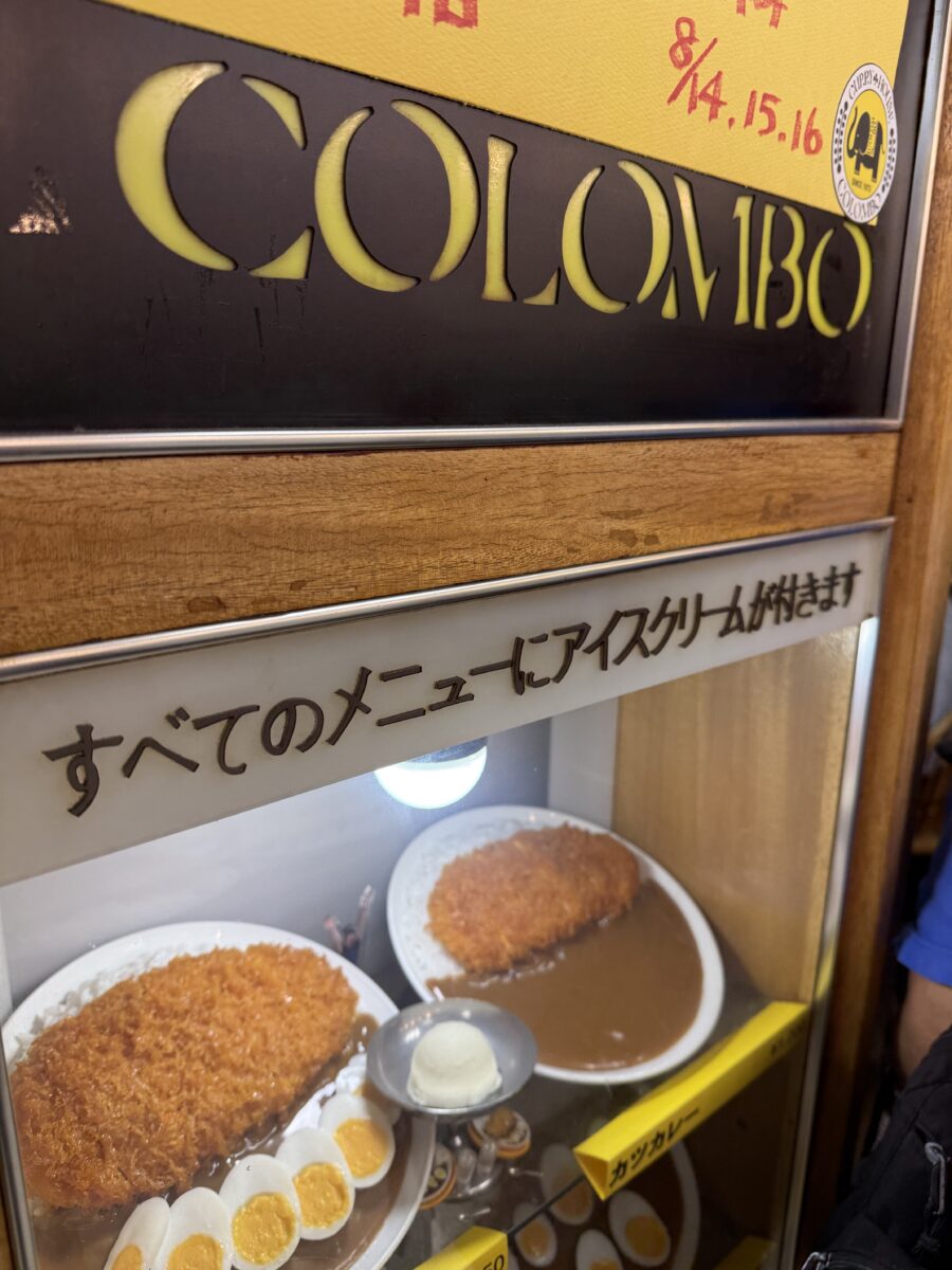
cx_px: 476
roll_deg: -1.4
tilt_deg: -13.5
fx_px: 880
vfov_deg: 71.6
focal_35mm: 24
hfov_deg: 56.8
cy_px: 635
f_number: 1.78
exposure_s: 1/100
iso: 100
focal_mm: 6.76
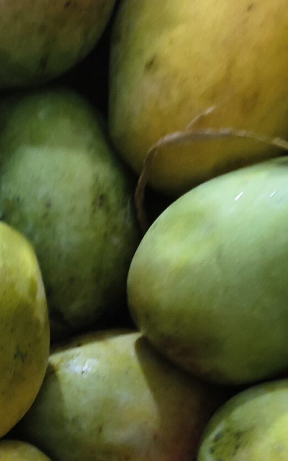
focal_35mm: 78
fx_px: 979
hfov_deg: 16.1
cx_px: -57
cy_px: 677
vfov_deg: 22.2
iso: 1157
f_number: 1.8
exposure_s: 1/33.3
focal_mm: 5.56
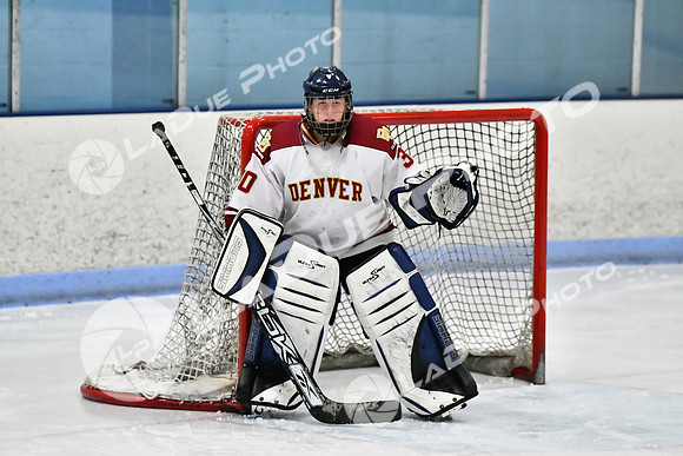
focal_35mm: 195
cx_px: 342
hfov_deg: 10.5
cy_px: 228
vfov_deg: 7.0
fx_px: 3700
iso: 8000
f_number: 2.8
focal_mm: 130
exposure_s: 1/1250
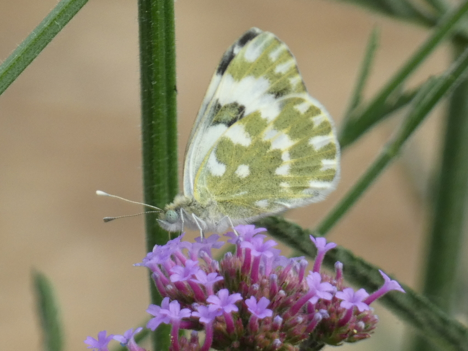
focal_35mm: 717
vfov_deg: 2.1
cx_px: 234
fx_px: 9695
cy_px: 176
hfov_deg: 2.8
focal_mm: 128.4
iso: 200
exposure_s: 1/100
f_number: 5.6
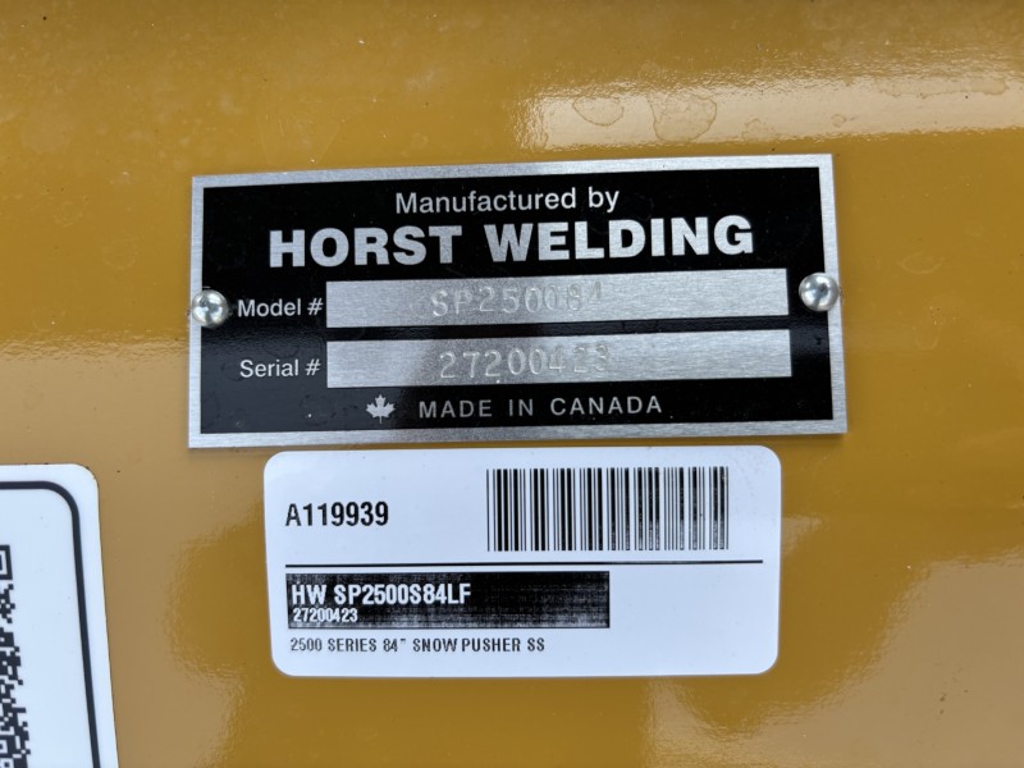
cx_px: 512
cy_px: 384
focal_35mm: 26
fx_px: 769
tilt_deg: -68.7
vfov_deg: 53.1
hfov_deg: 67.3
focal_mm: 5.96
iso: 50
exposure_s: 1/742
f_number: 1.6
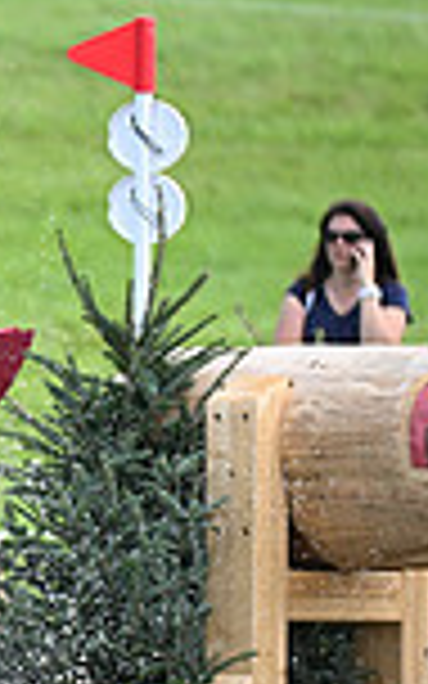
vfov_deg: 2.1
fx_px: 18924
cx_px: -707
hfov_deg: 1.3
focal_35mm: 1014
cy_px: 394
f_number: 5
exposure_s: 1/1600
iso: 720
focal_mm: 260
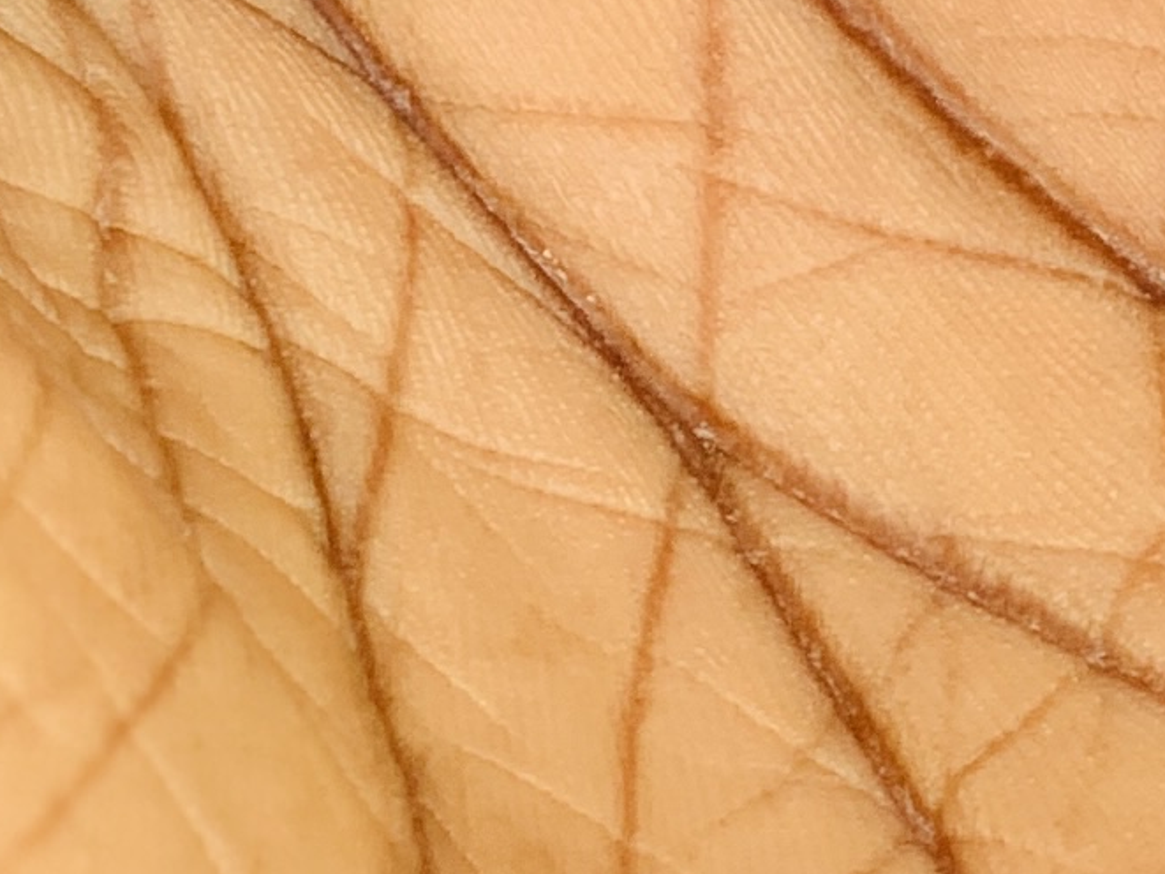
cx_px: 1230
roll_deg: -1.8
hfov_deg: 6.2
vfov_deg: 4.5
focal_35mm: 317
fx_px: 10671
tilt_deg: -24.5
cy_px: -1804
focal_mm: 6
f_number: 2.4
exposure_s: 1/122
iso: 16
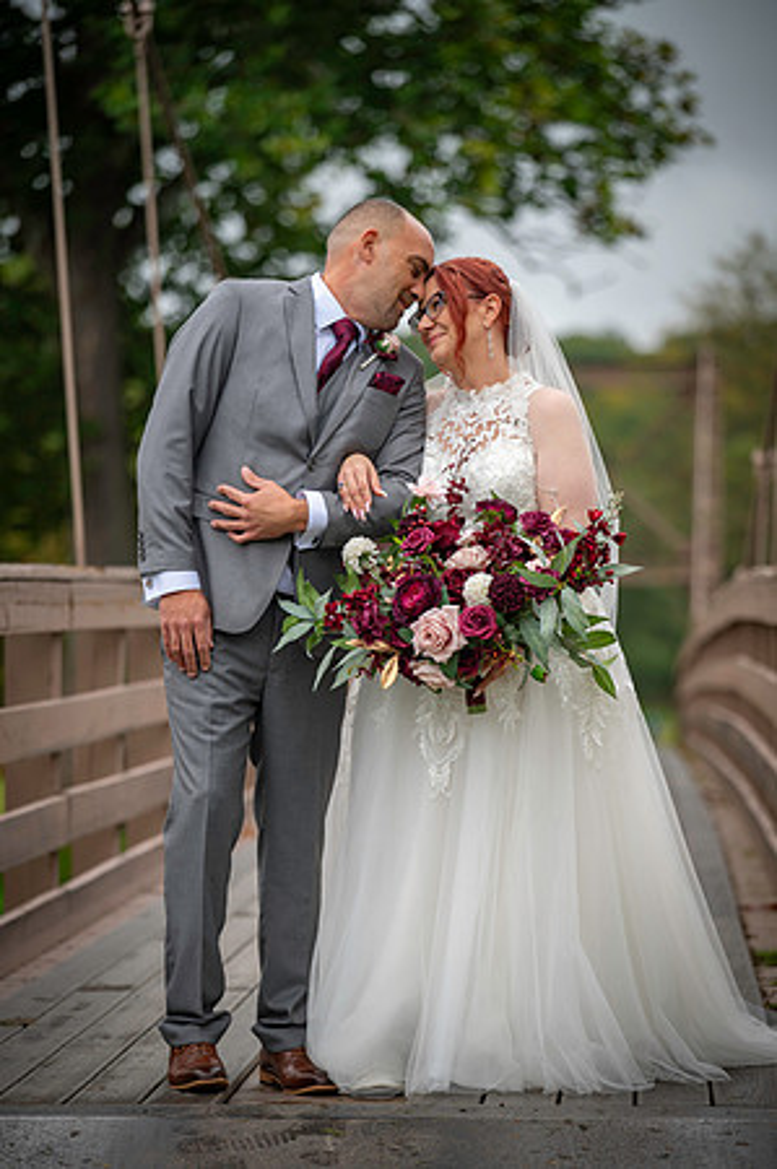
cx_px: 388
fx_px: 4380
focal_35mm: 135
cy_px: 584
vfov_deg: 15.2
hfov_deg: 10.1
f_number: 3.2
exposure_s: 1/125
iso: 80
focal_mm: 135
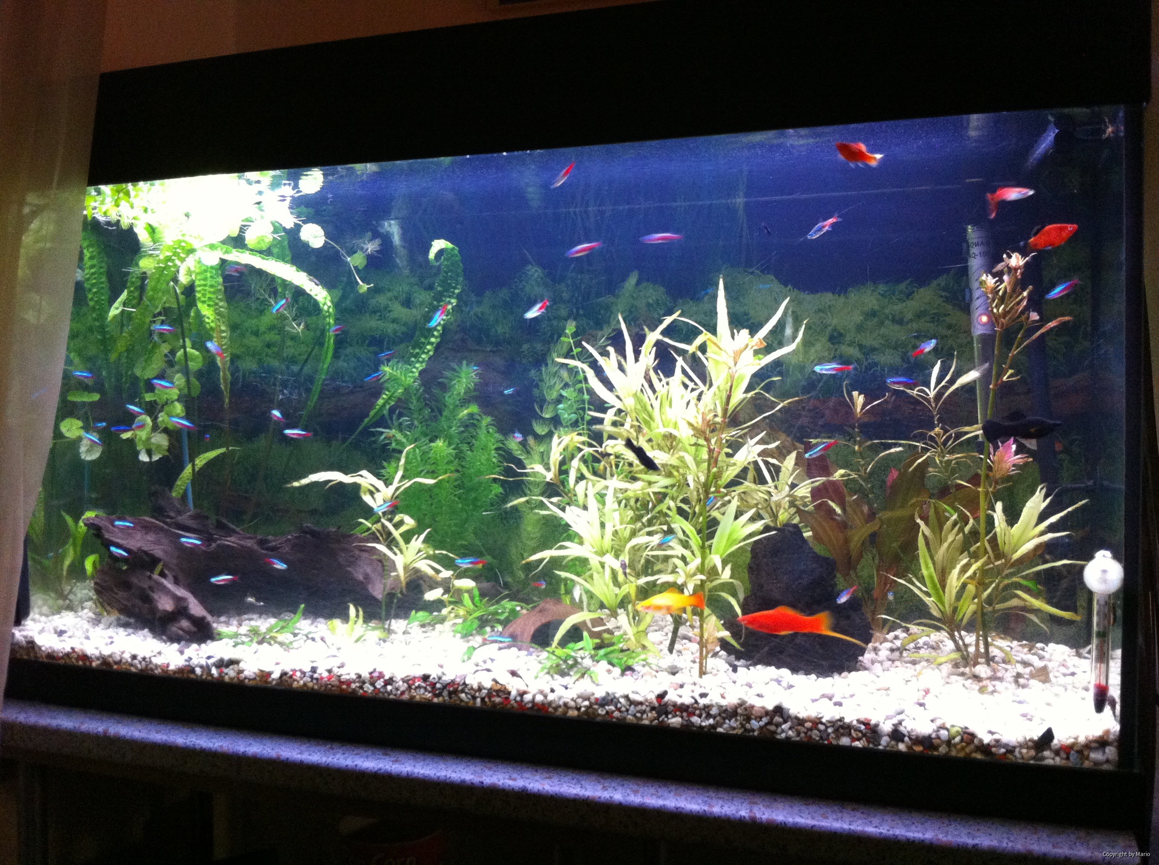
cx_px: 580
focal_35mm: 35
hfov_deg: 52.7
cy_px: 432
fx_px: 1170
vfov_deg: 40.6
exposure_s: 1/15
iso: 400
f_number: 2.8
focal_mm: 3.85
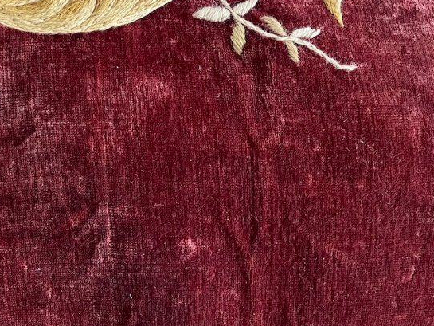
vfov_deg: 26.5
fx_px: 690
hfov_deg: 32.4
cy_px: 134
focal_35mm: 55
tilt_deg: -27.9
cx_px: 8
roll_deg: -0.2
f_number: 1.6
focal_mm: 5.1
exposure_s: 1/60
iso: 250
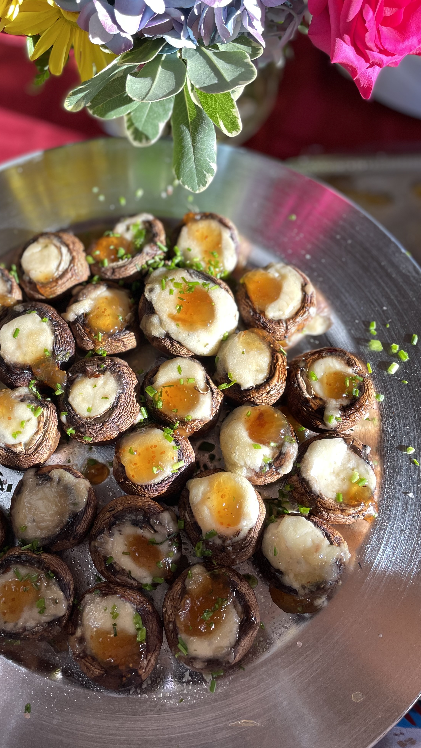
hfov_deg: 39.9
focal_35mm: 29
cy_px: 365
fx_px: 576
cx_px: 155
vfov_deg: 66.1
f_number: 1.6
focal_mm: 4.2
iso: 64
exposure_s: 1/121
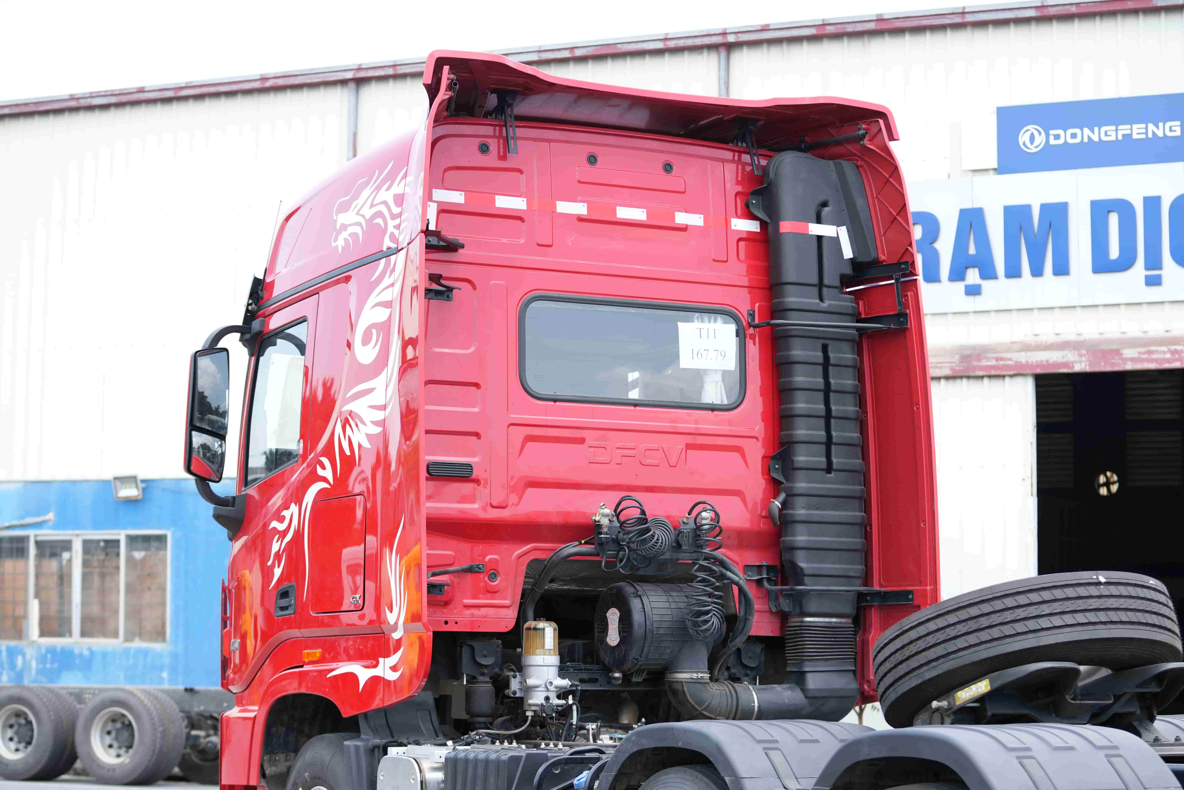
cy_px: 395
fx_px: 2466
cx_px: 592
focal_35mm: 75
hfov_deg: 27.0
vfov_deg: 18.2
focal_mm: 50
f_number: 2.8
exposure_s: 1/800
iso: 200
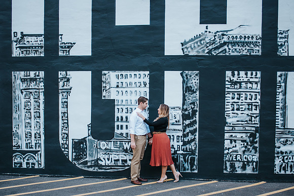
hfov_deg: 42.4
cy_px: 130
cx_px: 144
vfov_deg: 28.9
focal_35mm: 46
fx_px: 379
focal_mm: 35
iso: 250
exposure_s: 1/500
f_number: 1.8
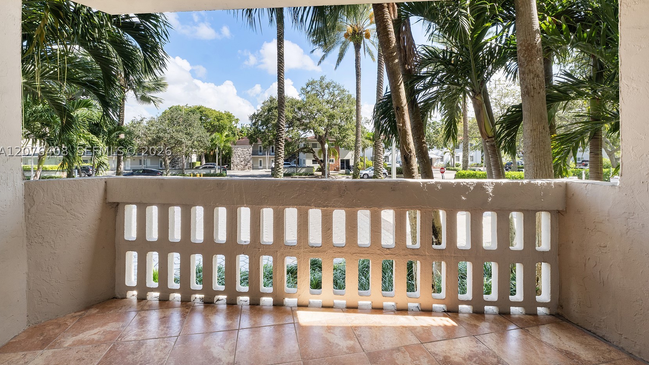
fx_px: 275
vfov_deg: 66.6
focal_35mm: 16
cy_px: 151
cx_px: 325
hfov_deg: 99.4
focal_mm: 10
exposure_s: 1/100
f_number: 11
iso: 160
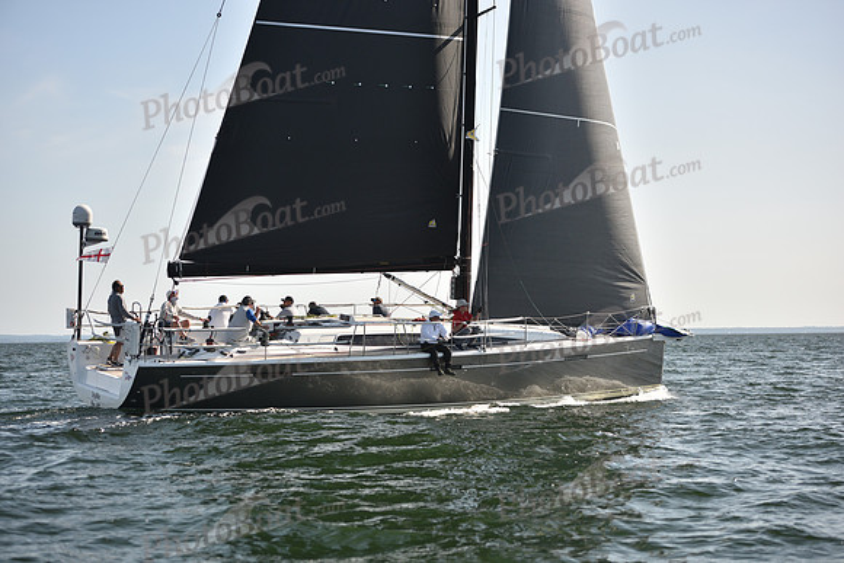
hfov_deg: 28.8
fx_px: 1641
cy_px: 282
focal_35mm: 70
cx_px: 422
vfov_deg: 19.5
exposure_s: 1/1250
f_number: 3.2
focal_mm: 70
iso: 250
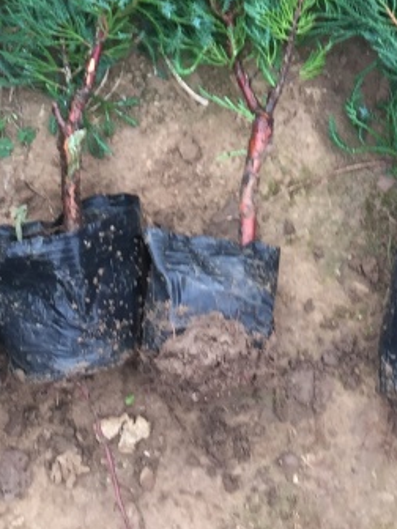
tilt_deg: -75.6
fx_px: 1407
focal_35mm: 92
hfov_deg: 15.9
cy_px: -109
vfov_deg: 20.0
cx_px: 326
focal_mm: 4.15
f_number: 2.2
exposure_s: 1/50
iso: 40
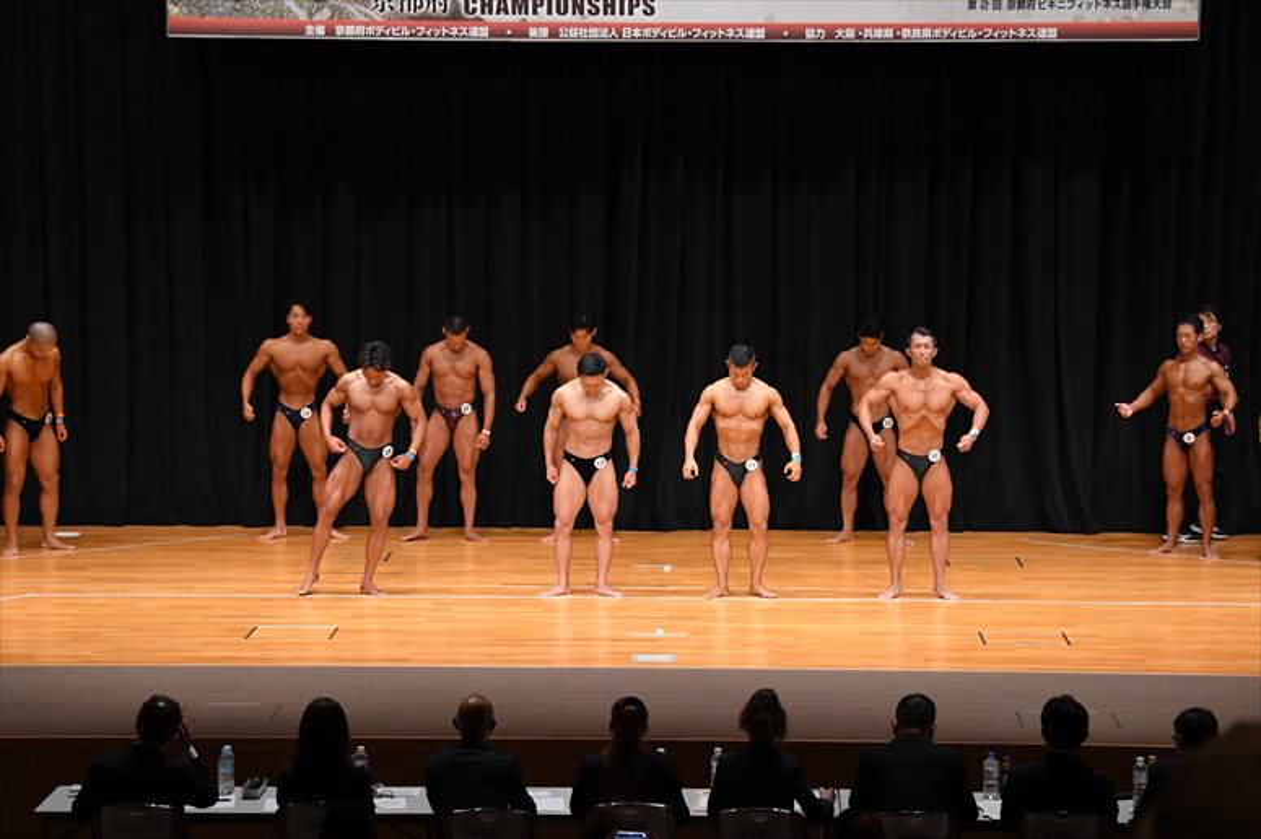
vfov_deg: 13.4
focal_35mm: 102
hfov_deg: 20.0
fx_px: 3571
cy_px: 420
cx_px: 630
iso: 4000
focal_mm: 68
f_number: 5.6
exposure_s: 1/400
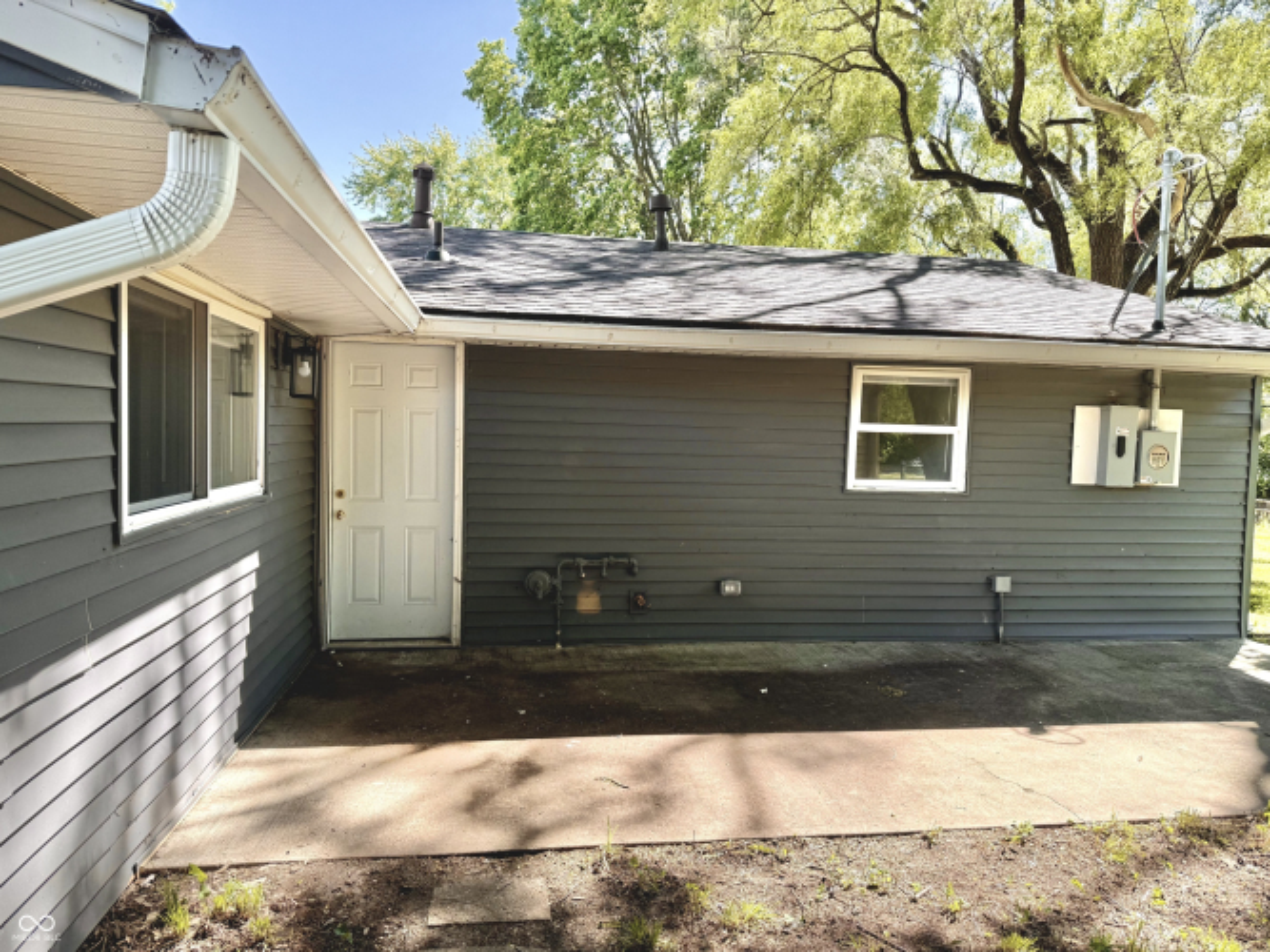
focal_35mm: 24
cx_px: 635
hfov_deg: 71.6
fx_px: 880
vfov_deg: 56.8
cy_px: 476
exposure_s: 1/831
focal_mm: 6.76
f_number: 1.78
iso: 80
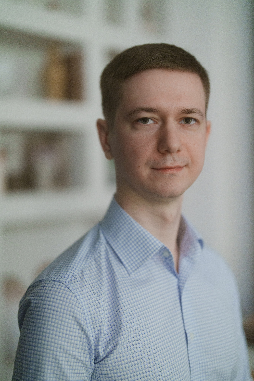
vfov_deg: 39.6
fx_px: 529
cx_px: 127
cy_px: 190
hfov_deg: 27.0
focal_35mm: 50
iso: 1000
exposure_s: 1/160
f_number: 1.2
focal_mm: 50
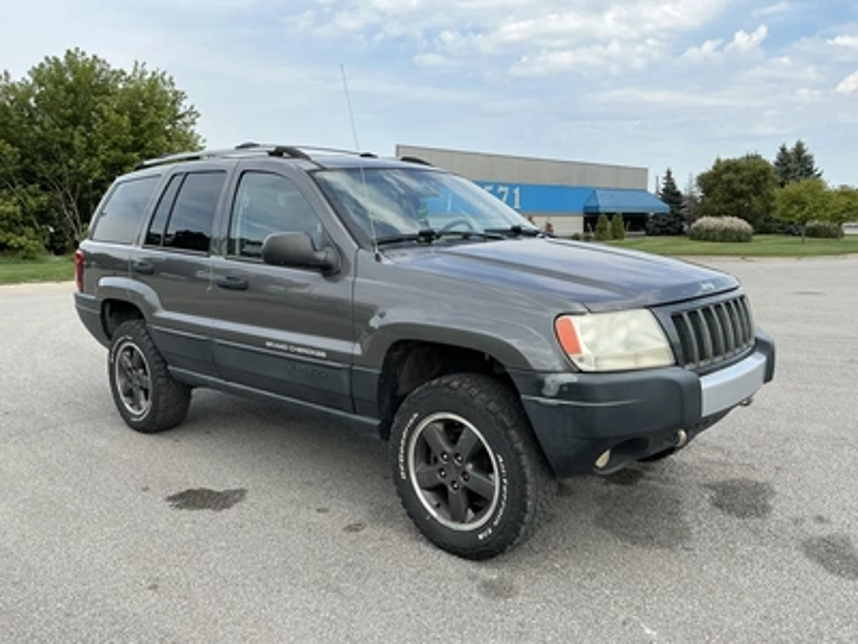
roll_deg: -1.0
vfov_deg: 49.7
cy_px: 322
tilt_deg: -4.9
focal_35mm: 28
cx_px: 429
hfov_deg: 63.4
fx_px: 694
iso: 25
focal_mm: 3
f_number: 1.8
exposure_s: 1/1221
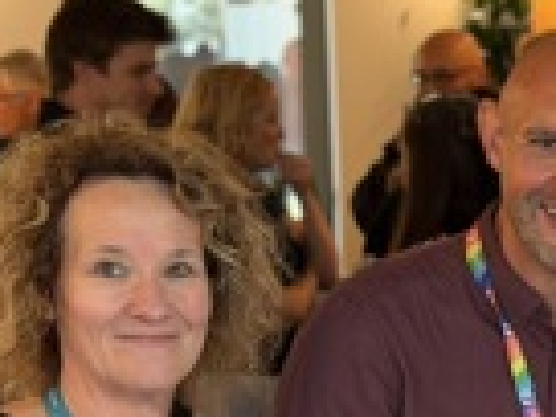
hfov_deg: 10.8
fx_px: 2843
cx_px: 842
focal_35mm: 177
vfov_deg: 8.2
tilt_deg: -11.8
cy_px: 660
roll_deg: -0.9
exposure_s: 1/85
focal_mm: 6.76
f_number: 1.78
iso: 80
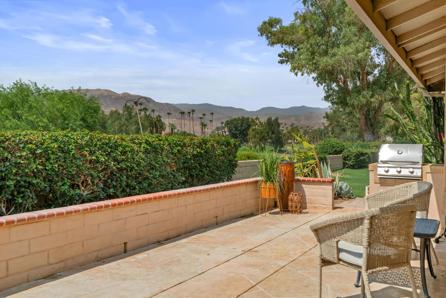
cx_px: 223
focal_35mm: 32
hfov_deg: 58.7
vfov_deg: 41.1
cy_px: 149
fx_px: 396
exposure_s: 1/125
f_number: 8
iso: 320
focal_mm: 32
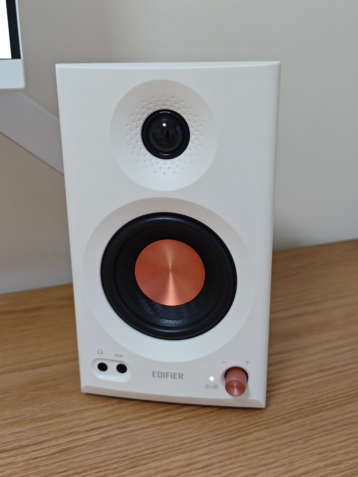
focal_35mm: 35
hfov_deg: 40.7
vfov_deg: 52.6
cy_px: 238
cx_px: 179
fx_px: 483
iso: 400
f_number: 1.6
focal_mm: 5.84
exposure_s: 1/55.6
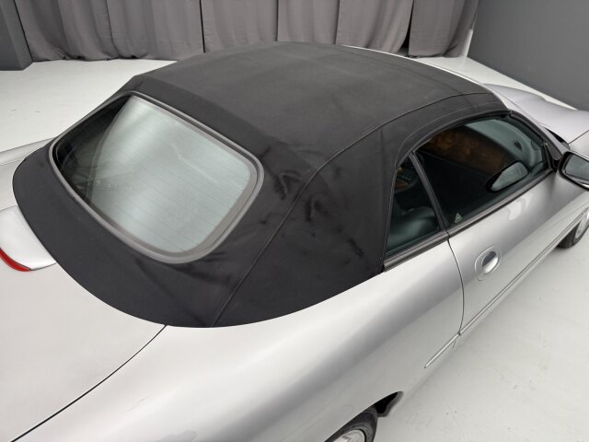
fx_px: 408
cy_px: 221
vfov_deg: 56.8
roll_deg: -1.8
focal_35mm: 24
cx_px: 294
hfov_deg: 71.6
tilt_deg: -34.0
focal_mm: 6.76
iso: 160
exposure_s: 1/99
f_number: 1.78
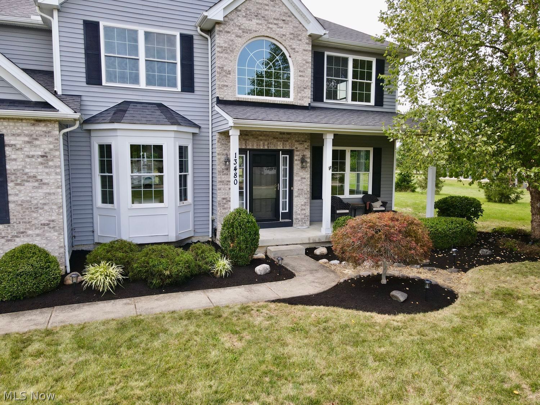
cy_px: 202
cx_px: 270
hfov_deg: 71.6
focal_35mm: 24
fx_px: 374
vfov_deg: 56.8
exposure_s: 1/15
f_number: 2.8
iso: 130
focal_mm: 4.5
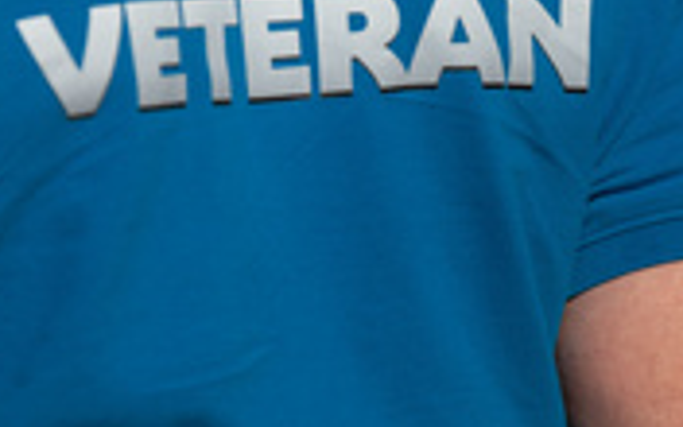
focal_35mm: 405
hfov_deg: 5.2
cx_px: 318
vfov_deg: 3.2
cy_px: 10
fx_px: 7539
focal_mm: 155
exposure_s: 1/8000
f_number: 2.8
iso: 100
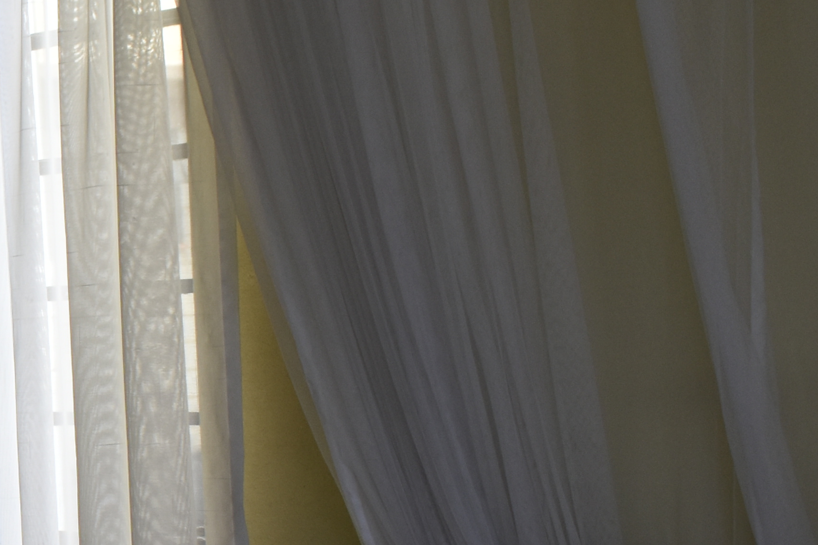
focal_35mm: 105
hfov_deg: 17.9
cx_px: -300
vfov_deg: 13.0
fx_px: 2386
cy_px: 452
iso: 400
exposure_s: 1/90
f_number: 4.8
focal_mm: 20
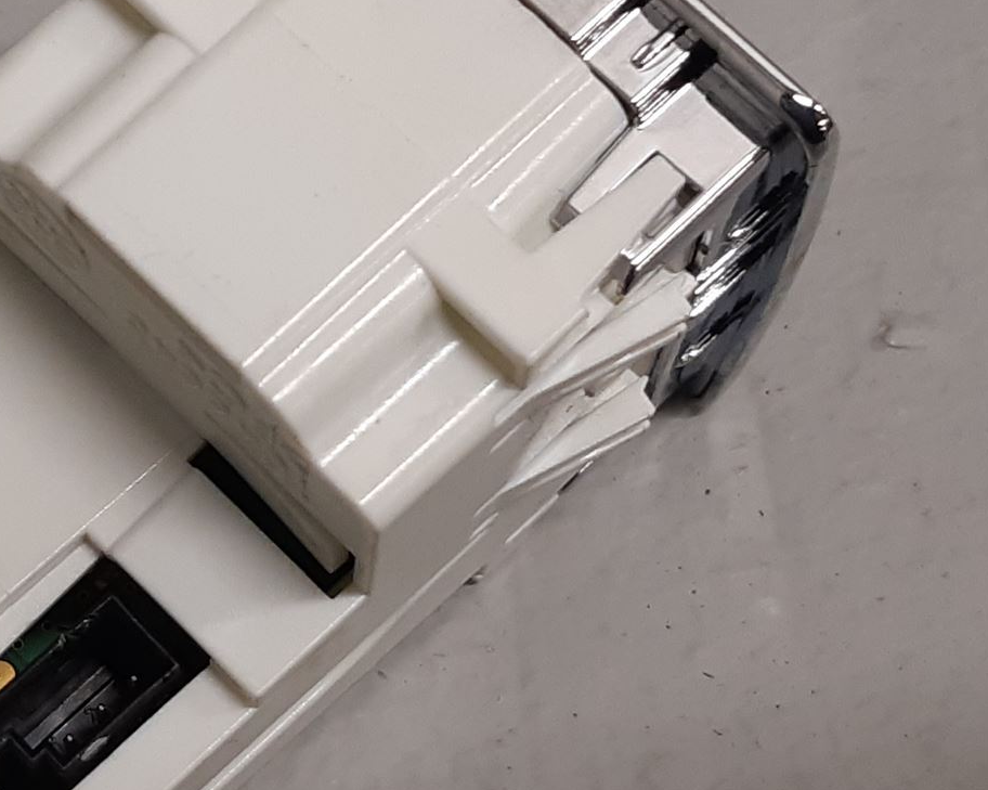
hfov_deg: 31.4
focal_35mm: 57
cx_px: 92
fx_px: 1666
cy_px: 404
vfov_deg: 26.7
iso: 80
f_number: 1.7
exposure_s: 1/50
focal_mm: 3.93
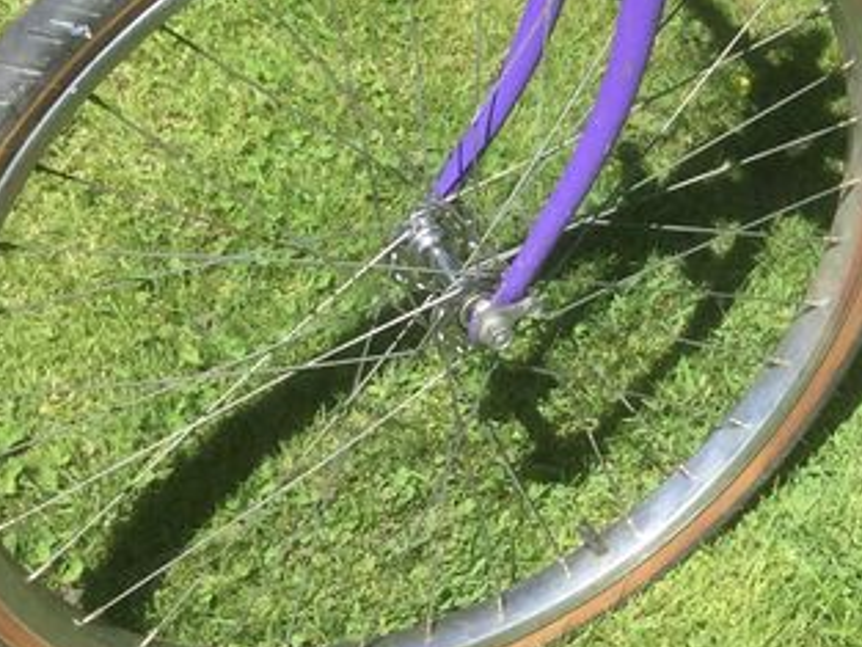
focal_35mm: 99
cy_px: -140
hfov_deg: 18.7
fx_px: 2466
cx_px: 1052
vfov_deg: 14.5
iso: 25
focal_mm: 3.3
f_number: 2.4
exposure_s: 1/741
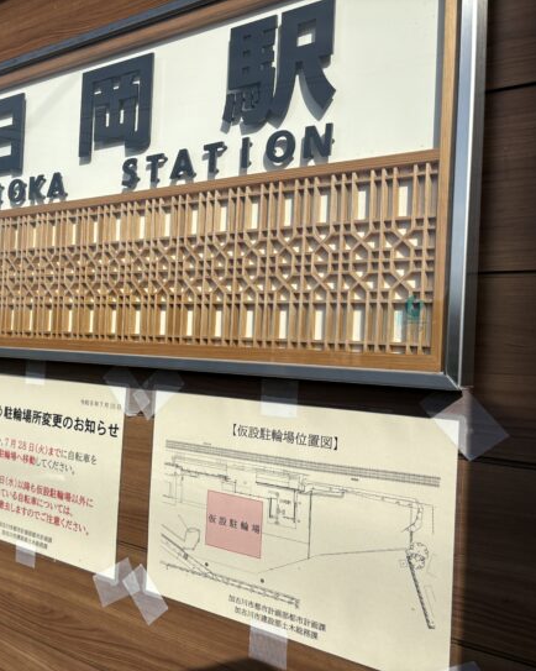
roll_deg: -3.1
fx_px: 675
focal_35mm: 34
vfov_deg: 52.9
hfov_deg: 41.4
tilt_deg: +0.8
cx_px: 103
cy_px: 336
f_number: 1.6
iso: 50
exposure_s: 1/5814
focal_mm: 5.96
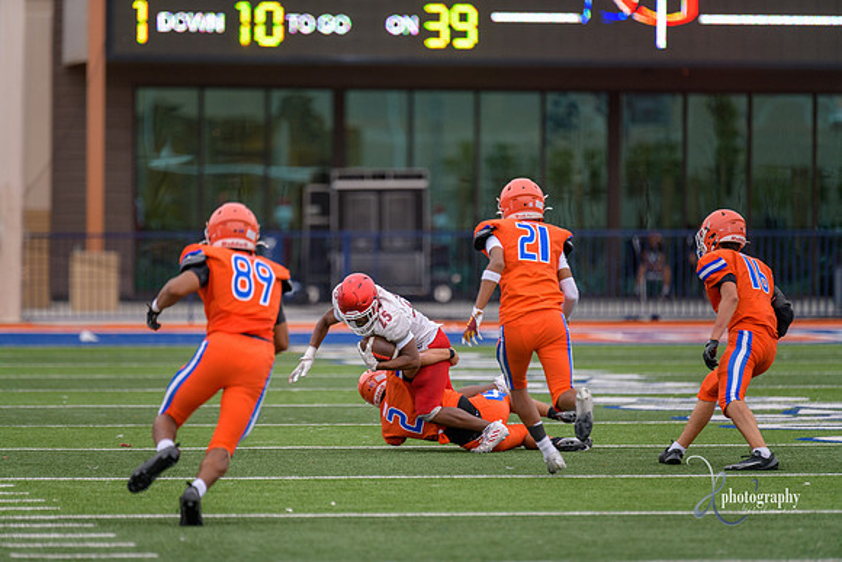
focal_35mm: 300
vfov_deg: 4.6
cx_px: 421
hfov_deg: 6.9
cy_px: 281
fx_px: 7018
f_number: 2.8
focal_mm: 300
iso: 220
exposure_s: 1/500
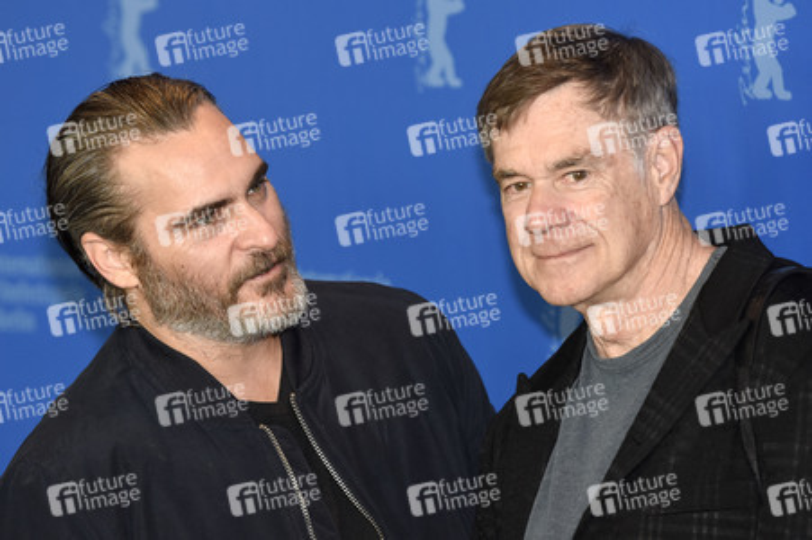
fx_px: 5578
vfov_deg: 5.5
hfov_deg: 8.3
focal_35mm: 248
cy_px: 270
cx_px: 406
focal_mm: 165
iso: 640
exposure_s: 1/400
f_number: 3.5
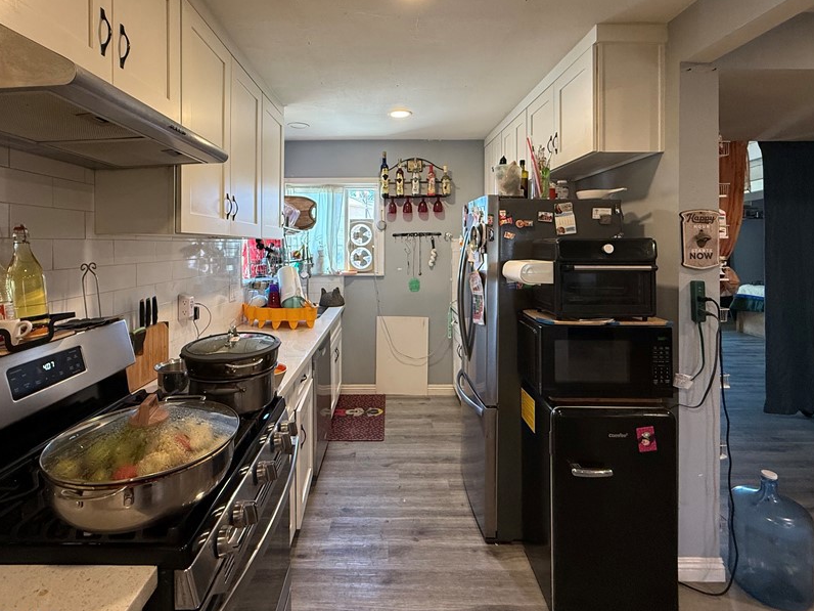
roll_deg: +0.5
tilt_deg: +1.3
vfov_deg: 70.8
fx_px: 423
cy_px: 243
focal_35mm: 18
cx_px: 387
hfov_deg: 87.7
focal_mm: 2.22
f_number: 2.2
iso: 250
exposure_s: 1/120
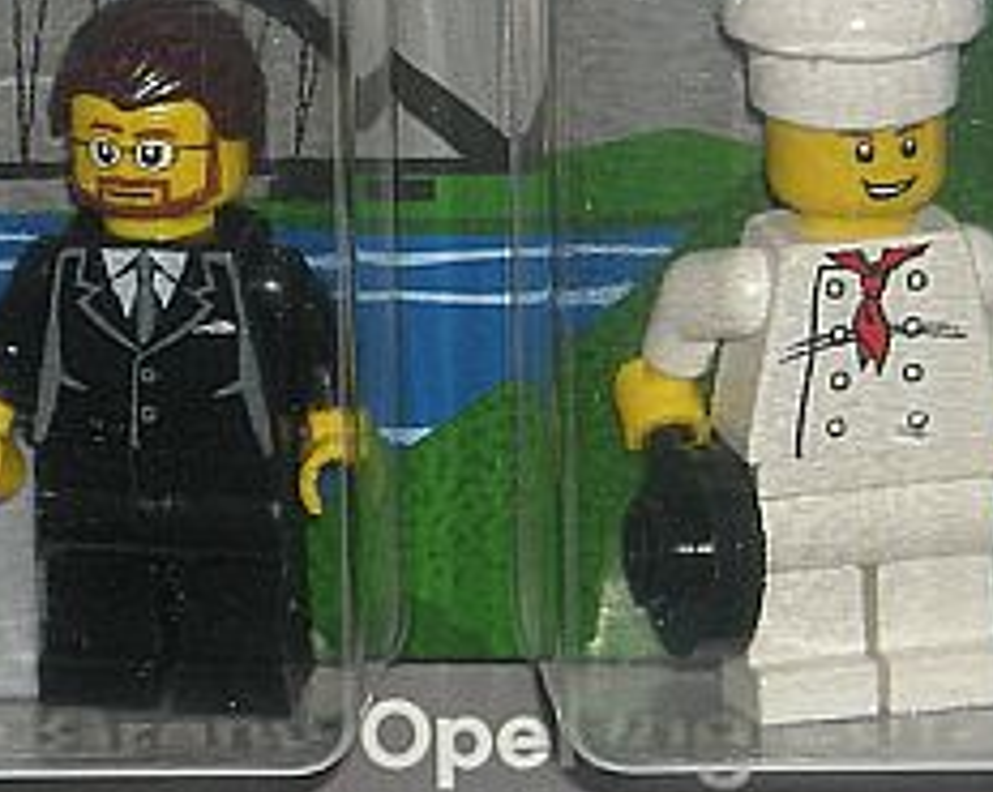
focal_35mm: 205
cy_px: -167
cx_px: 13
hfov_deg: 9.4
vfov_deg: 7.5
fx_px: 6017
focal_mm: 12.3
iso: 50
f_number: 7.8
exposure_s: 1/60
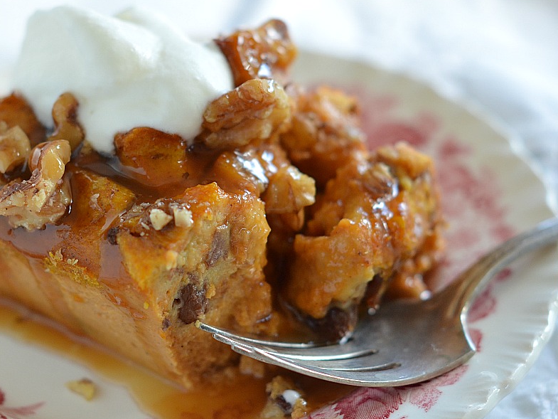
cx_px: 205
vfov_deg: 13.5
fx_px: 1773
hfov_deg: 17.9
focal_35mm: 110
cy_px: 205
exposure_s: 1/100
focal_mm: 50
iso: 400
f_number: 3.2
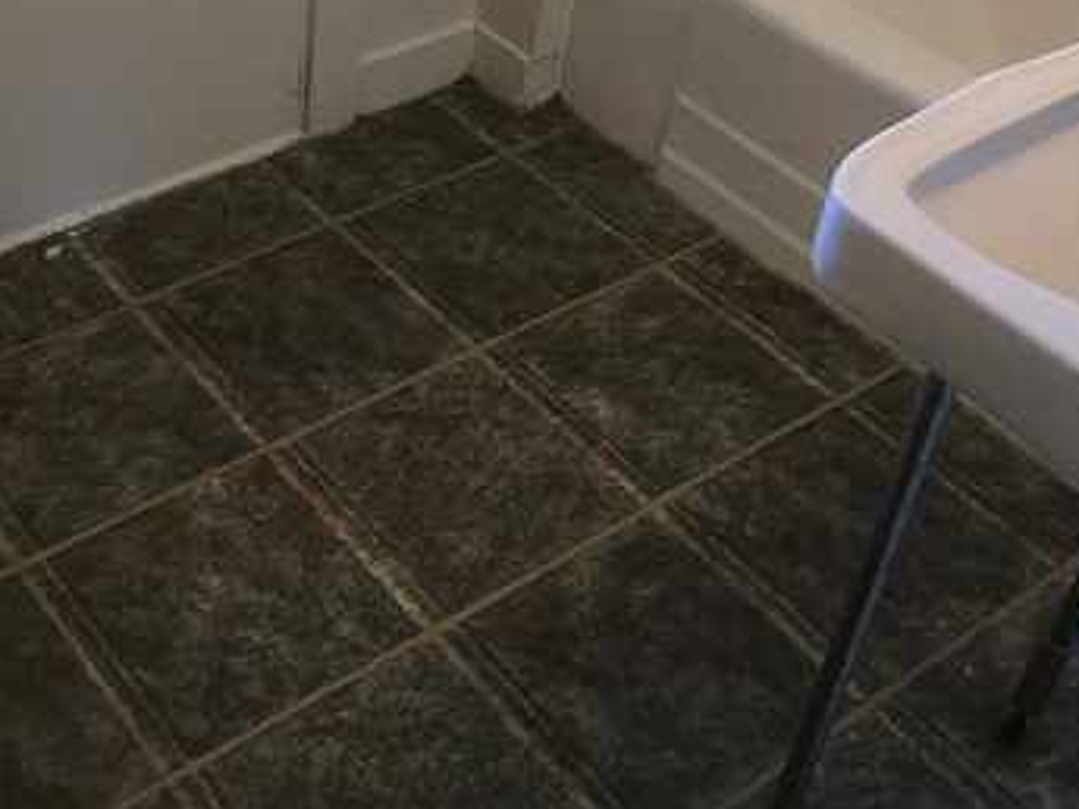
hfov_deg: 34.9
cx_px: 298
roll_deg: -3.3
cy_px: 135
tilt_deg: -33.1
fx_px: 1683
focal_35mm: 54
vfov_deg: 26.4
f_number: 2.2
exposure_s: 1/15
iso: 40
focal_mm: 4.15
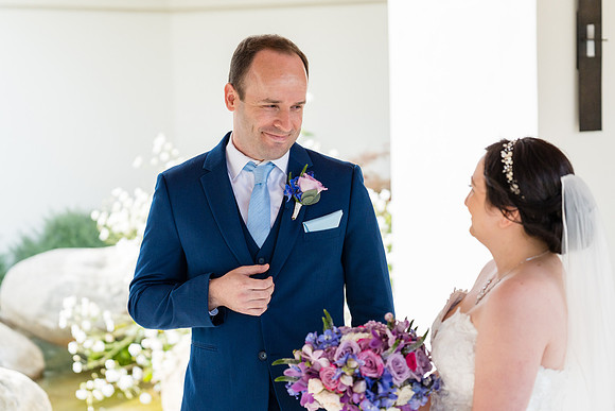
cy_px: 197
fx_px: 1244
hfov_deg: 27.8
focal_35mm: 73
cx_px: 295
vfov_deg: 18.7
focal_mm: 70
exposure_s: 1/6400
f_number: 2.8
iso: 800
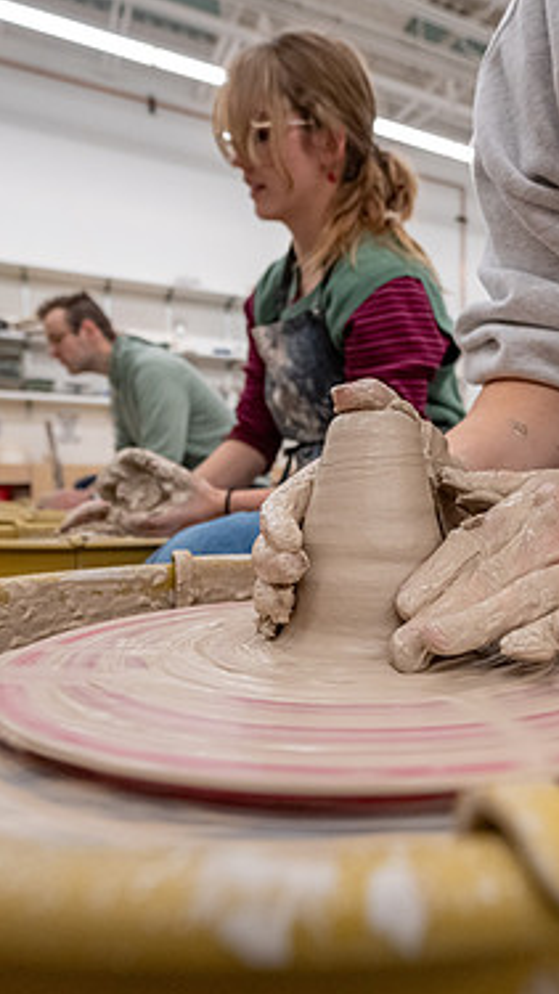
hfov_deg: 44.8
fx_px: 659
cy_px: 533
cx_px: 403
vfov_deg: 73.9
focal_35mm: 25
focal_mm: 14
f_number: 4
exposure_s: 1/400
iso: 1600
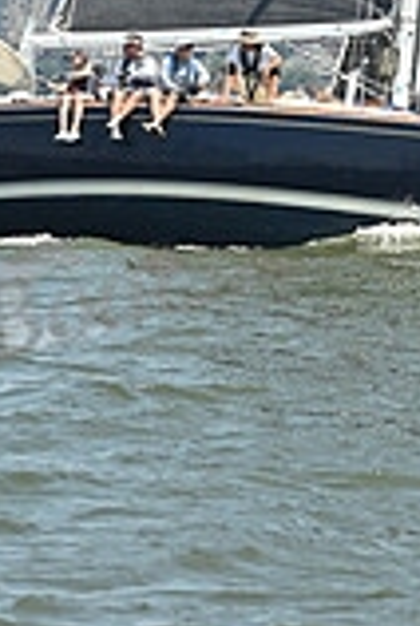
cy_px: -337
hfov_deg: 4.0
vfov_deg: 5.8
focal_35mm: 348
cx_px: 497
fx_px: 6063
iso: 320
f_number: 8
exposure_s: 1/1250
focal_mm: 95
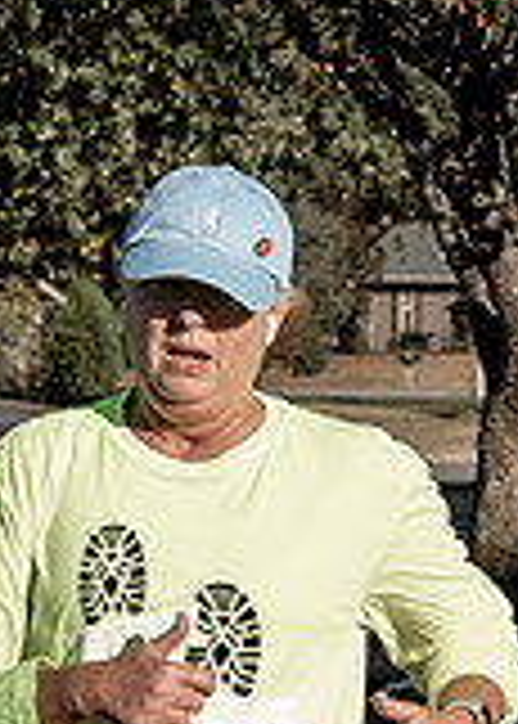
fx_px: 6405
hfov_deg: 4.6
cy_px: 885
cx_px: 388
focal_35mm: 311
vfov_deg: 6.4
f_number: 4.5
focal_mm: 43
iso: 100
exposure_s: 1/800
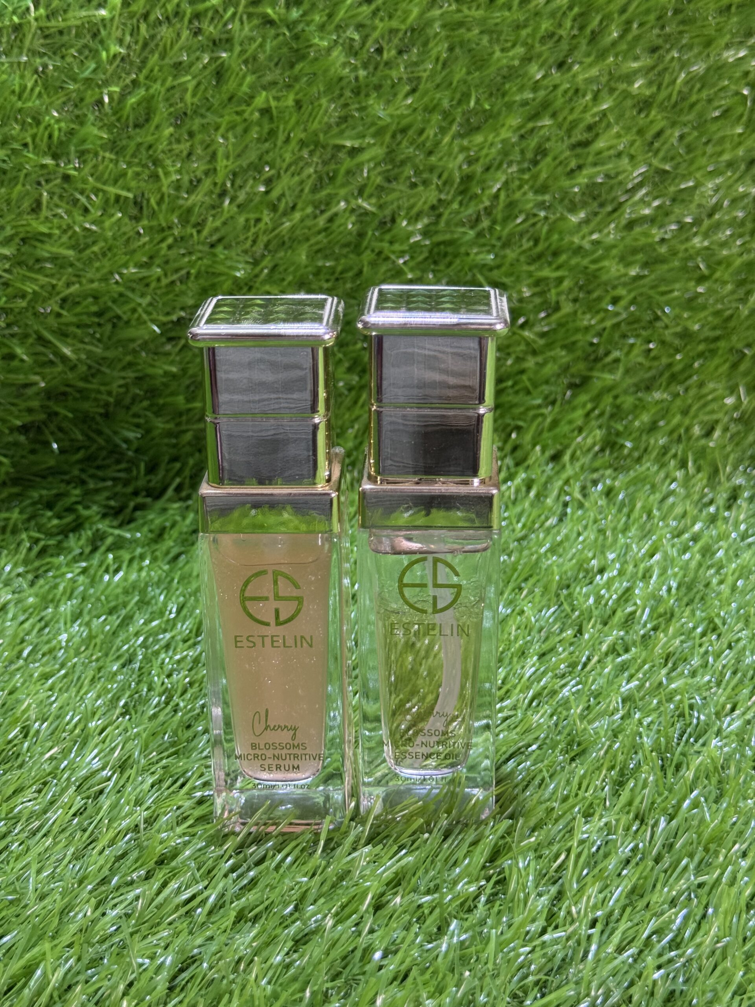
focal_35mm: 48
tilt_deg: -22.3
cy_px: 504
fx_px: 1396
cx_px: 378
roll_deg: +1.9
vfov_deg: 39.7
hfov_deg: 30.3
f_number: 1.78
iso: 160
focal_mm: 6.76
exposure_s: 1/100
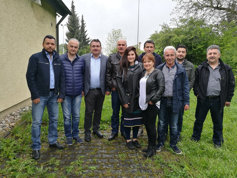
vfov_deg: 51.4
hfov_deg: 65.3
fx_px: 185
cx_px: 118
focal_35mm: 27
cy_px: 89
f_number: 2.2
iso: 50
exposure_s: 1/100
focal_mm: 4.5
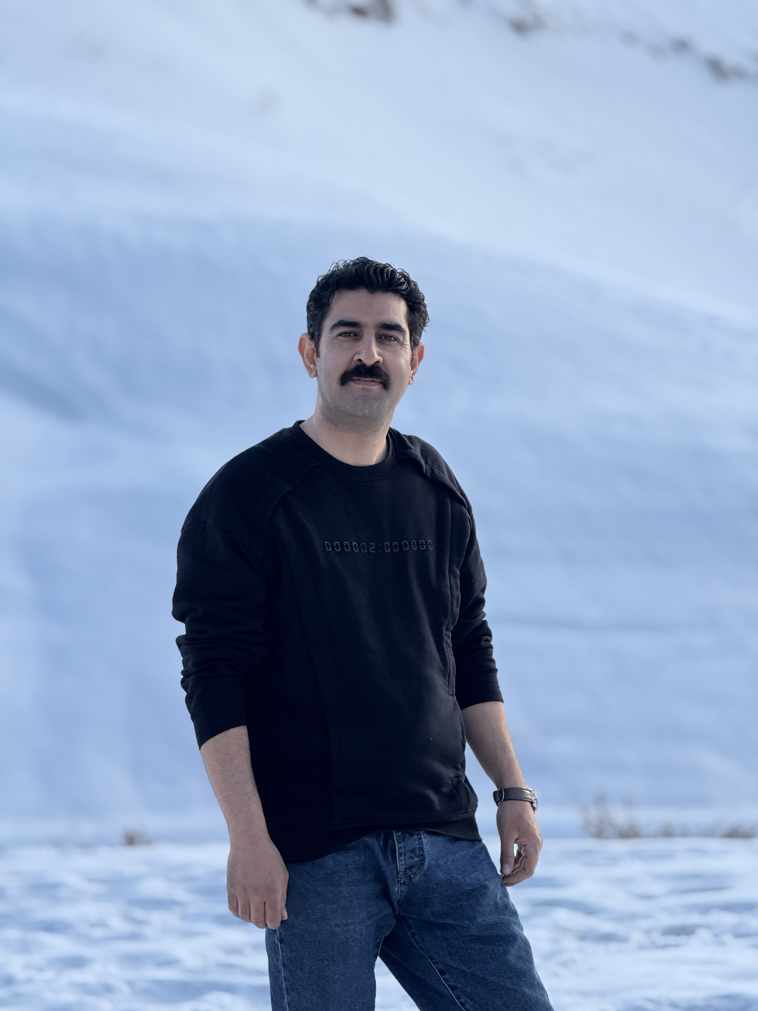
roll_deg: +0.6
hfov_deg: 12.3
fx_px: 3504
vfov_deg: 16.4
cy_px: 506
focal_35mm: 120
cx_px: 379
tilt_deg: -2.0
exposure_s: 1/367
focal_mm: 15.66
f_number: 2.8
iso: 64
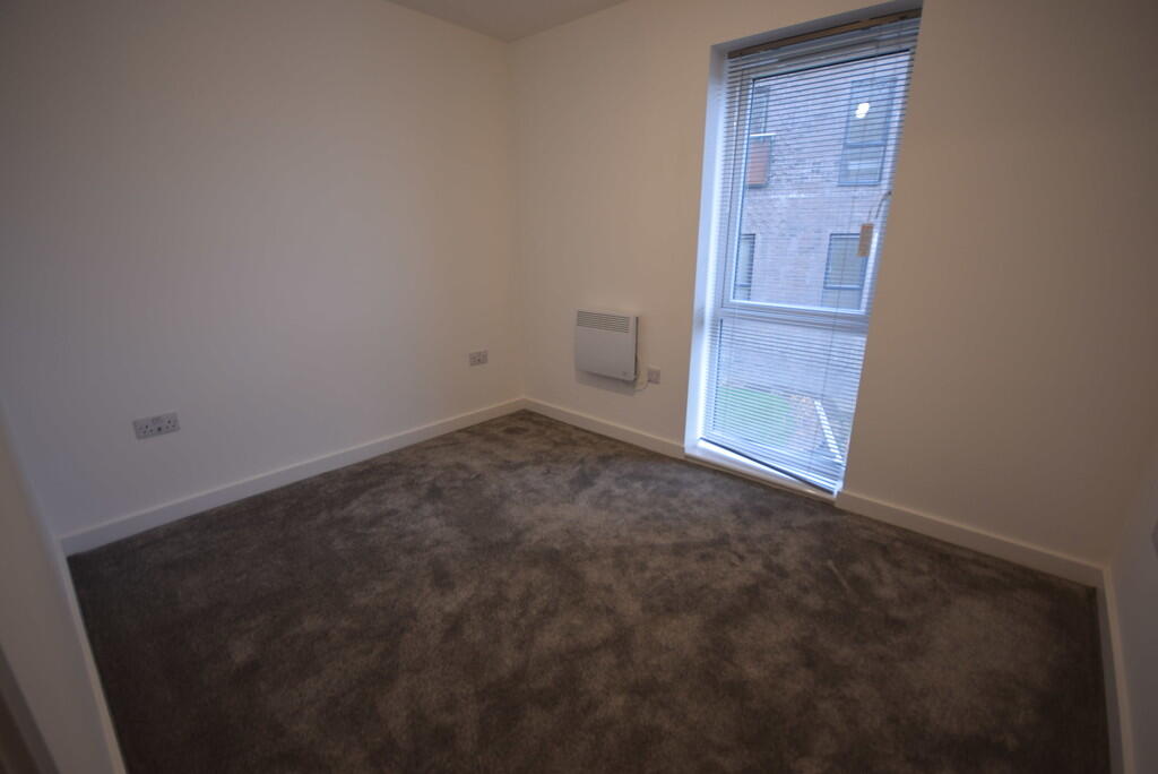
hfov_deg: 100.4
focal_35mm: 15
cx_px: 579
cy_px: 387
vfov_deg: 77.4
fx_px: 483
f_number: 4
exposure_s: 1/20
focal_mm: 10
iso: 200
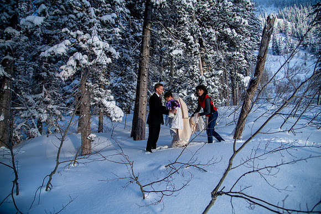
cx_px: 160
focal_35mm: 24
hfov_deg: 73.7
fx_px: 214
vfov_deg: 53.2
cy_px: 107
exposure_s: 1/500
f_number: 4
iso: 200
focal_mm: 24
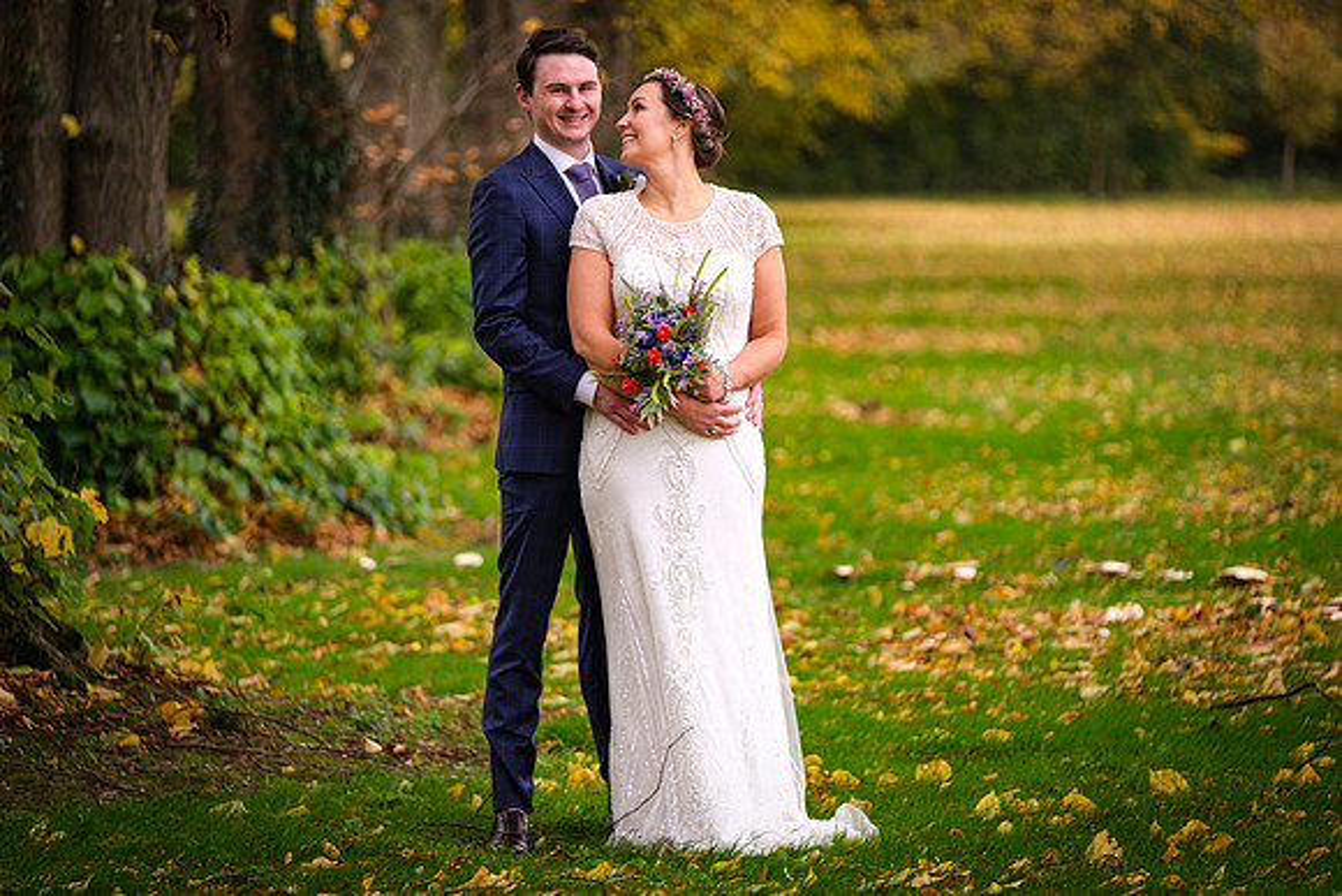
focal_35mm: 211
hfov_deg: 9.8
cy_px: 448
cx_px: 671
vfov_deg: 6.5
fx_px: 7849
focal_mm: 140
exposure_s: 1/125
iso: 200
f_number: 2.8
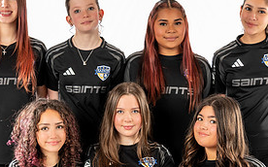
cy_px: 168
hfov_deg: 22.1
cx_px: 130
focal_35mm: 94
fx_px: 686
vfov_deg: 13.7
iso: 100
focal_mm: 34
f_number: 8
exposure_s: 1/200
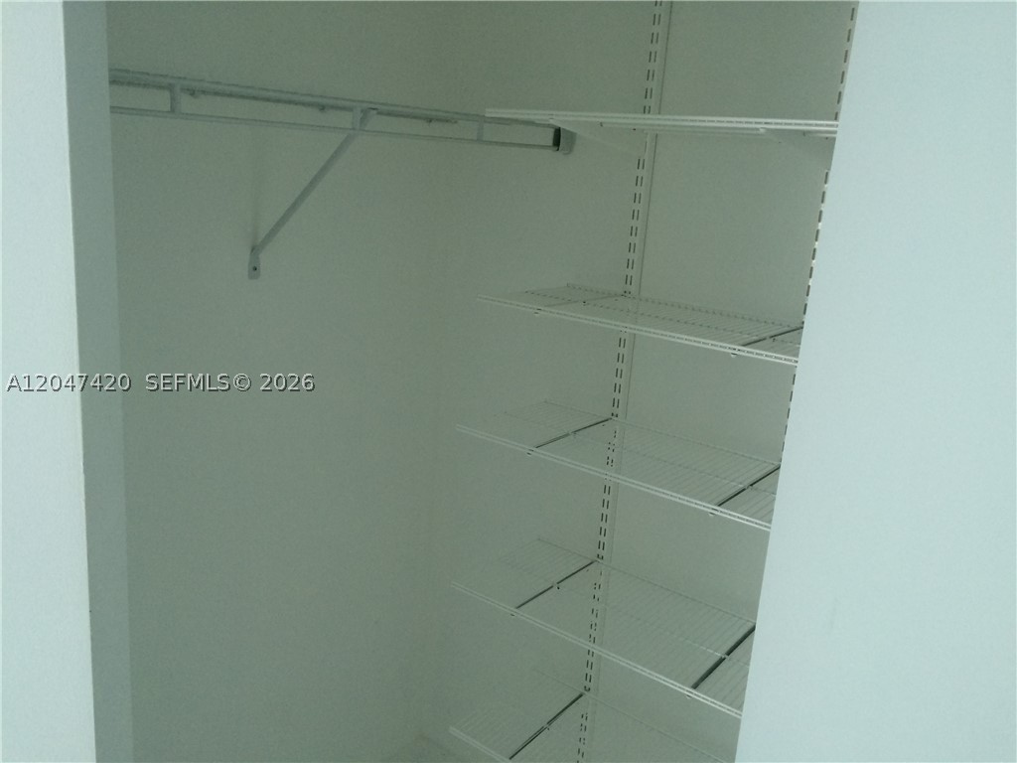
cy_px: 382
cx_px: 508
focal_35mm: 29
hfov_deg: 61.7
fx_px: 852
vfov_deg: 48.2
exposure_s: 1/40
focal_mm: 4.15
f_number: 2.2
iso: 40
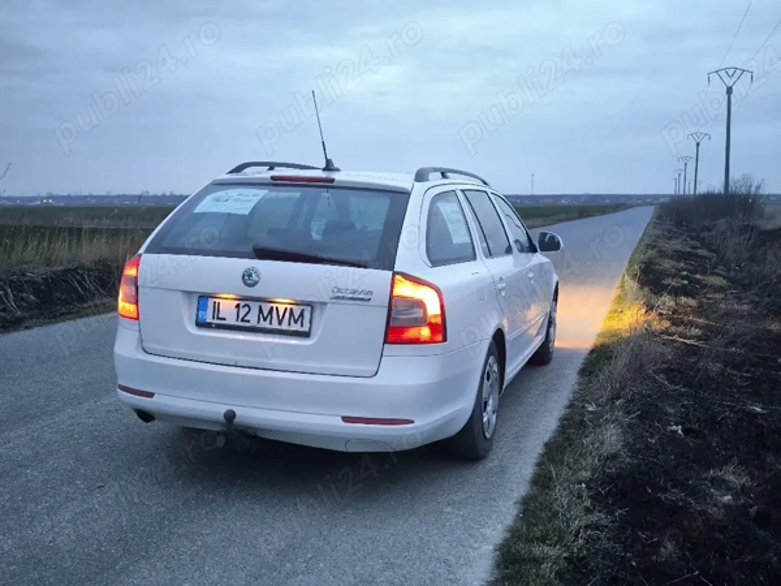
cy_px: 293
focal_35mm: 35
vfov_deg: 40.7
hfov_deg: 52.6
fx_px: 790
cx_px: 390
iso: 400
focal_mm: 6.92
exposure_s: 1/33.3
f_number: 1.9
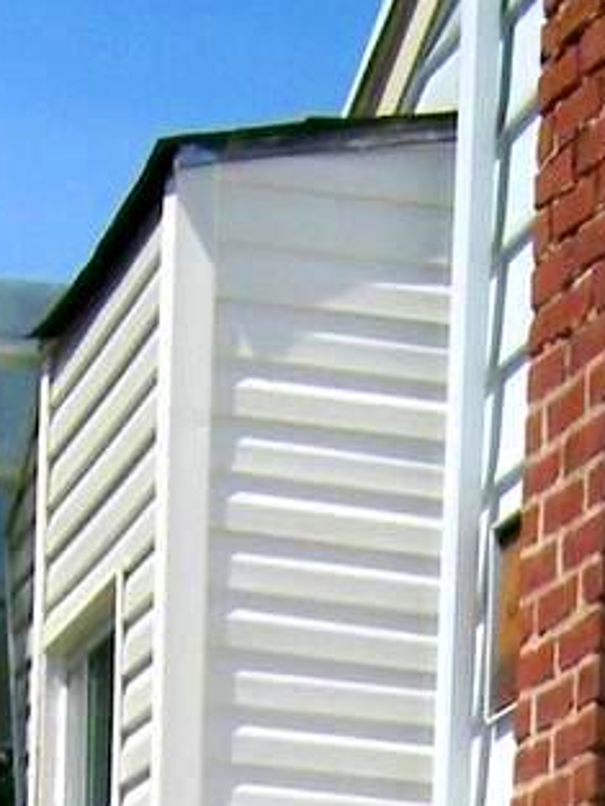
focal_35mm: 211
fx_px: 4914
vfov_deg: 8.7
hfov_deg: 7.0
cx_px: 582
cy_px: 1828
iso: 80
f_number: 7.8
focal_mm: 7.7
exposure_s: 1/500
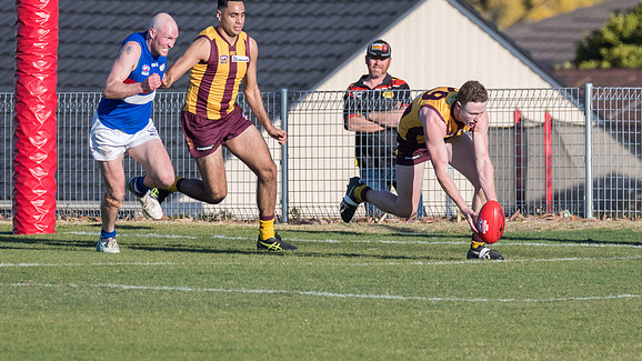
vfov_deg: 1.0
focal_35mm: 1158
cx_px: 389
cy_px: 134
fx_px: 19711
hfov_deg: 1.9
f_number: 8
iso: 800
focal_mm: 550
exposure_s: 1/2500
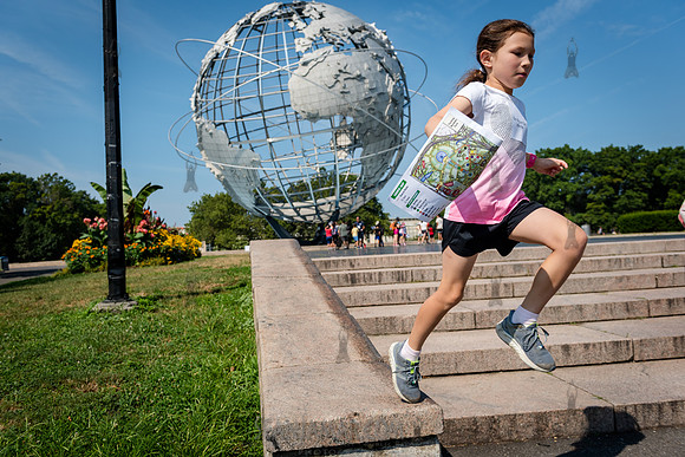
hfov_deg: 60.3
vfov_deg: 42.3
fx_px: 590
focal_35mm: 31
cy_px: 228
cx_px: 342
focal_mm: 31
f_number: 5
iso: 400
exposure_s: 1/2500
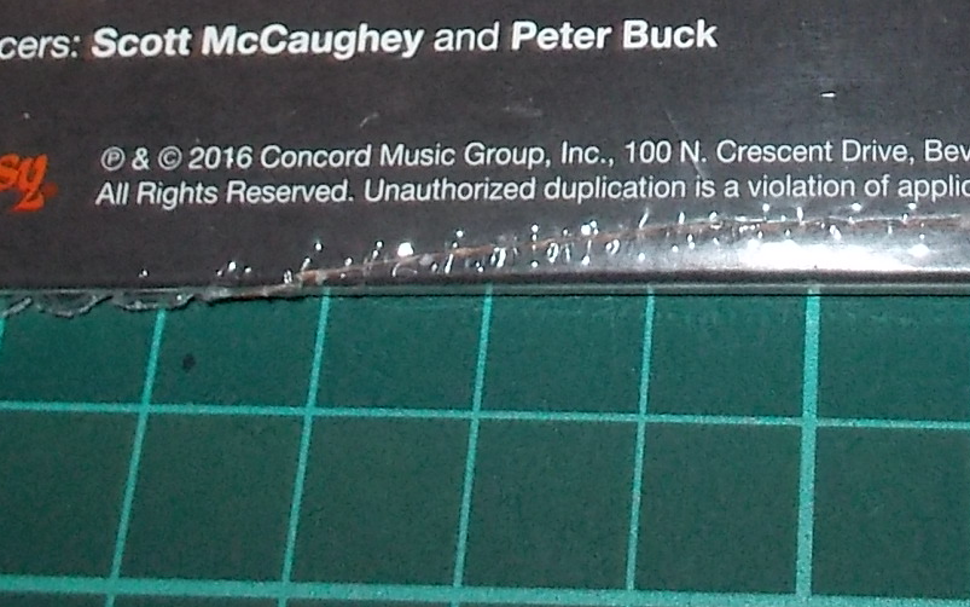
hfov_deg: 23.4
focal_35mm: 87
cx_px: 812
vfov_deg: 13.7
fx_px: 2300
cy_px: -412
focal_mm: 4.1
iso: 200
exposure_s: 1/30
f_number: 3.3
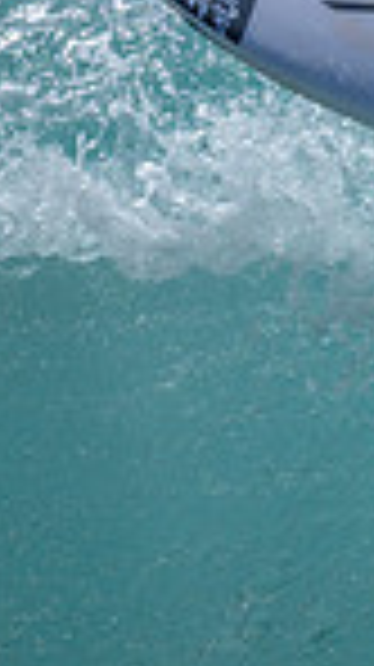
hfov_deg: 0.3
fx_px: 65840
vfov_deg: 0.6
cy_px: -228
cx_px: 1240
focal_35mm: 3726
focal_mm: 800
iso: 450
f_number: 6.3
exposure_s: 1/2500
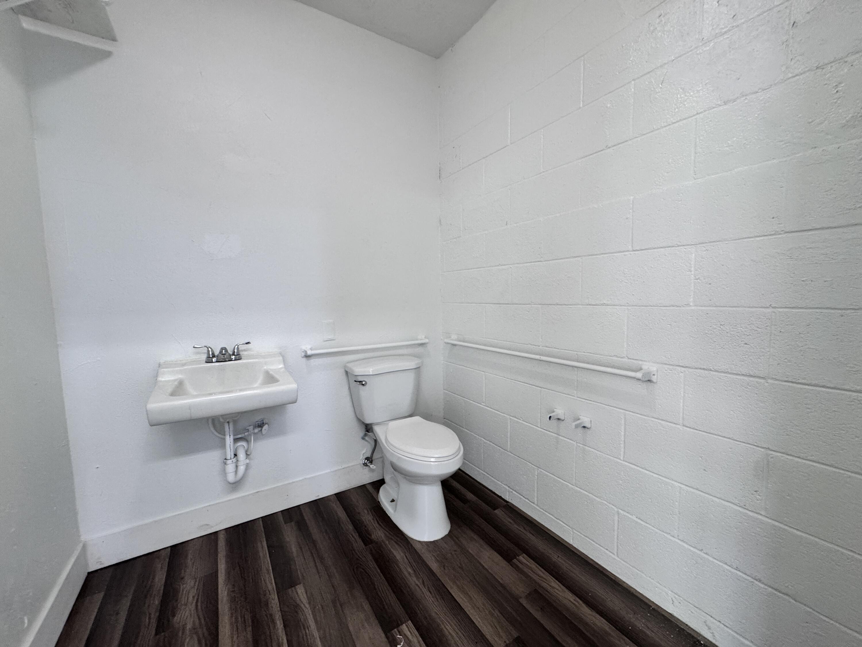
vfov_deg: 85.7
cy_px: 324
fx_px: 349
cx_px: 431
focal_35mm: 14
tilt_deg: -4.6
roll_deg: +1.5
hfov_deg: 102.1
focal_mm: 2.22
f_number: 2.2
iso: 250
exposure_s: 1/120
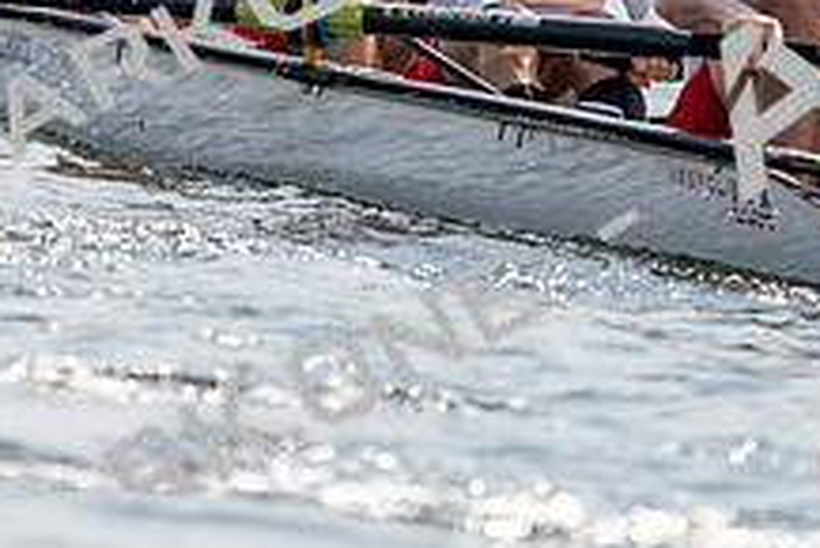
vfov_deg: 1.7
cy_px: -157
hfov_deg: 2.5
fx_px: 18849
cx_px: 397
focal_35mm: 827
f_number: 6.3
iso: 200
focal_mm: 309
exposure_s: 1/1600
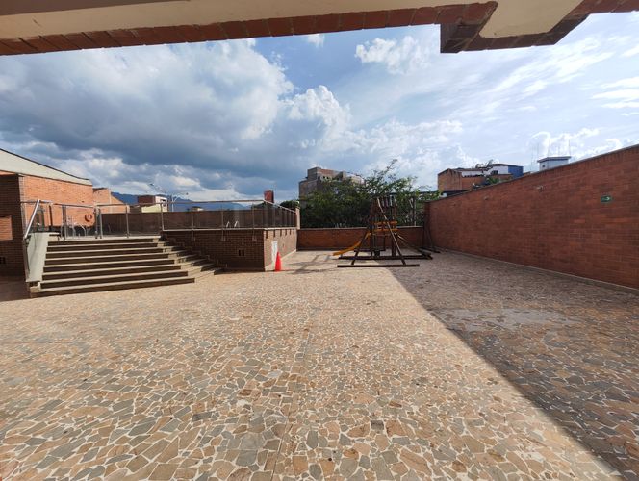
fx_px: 259
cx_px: 320
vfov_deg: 85.8
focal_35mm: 14
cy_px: 240
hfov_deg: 102.0
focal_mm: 2.16
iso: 50
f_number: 2.2
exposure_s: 1/860
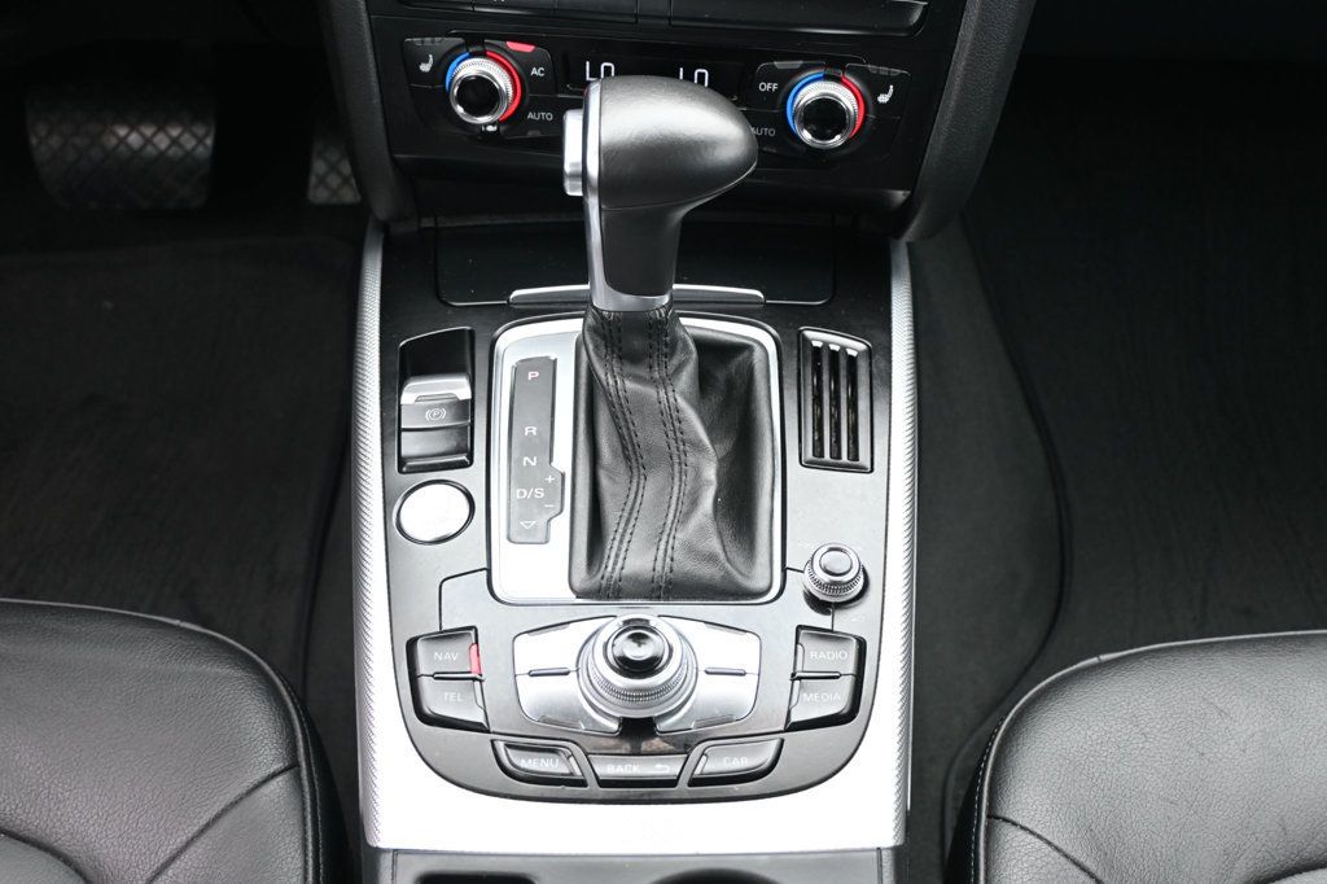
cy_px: 442
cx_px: 664
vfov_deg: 30.8
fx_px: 1603
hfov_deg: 45.0
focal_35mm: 44
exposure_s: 1/125
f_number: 4.8
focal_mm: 29
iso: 640
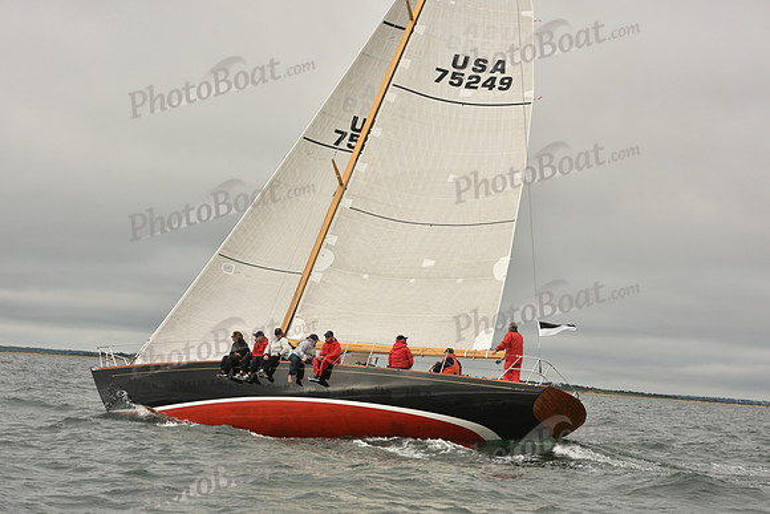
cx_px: 385
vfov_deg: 15.2
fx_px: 1925
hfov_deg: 22.6
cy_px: 257
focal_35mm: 90
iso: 320
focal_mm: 90
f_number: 10
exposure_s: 1/800
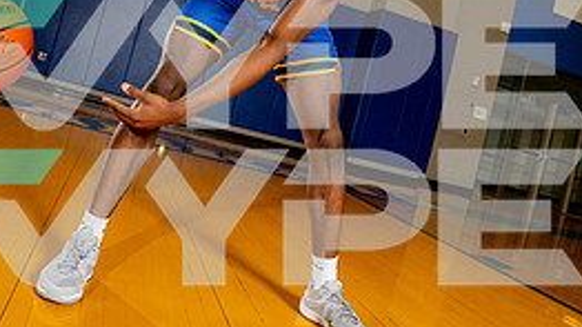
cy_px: 62
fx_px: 555
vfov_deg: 31.9
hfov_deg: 55.2
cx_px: 262
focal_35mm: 36
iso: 160
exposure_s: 1/250
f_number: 4
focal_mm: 20
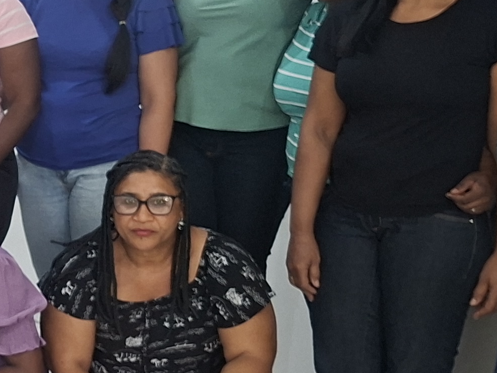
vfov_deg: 15.9
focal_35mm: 93
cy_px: 164
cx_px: -241
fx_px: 1335
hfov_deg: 18.7
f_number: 1.8
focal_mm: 5.54
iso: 250
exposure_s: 1/120
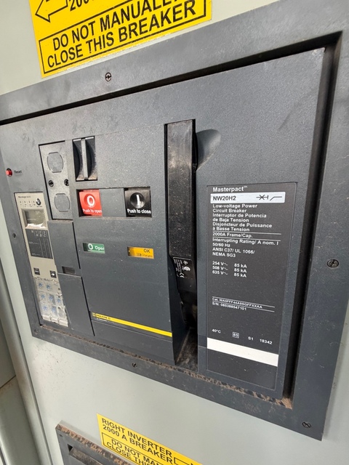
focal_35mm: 14
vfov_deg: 102.1
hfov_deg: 85.7
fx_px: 188
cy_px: 232
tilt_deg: -14.1
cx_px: 174
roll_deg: +1.9
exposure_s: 1/121
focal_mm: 2.22
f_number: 2.2
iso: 320
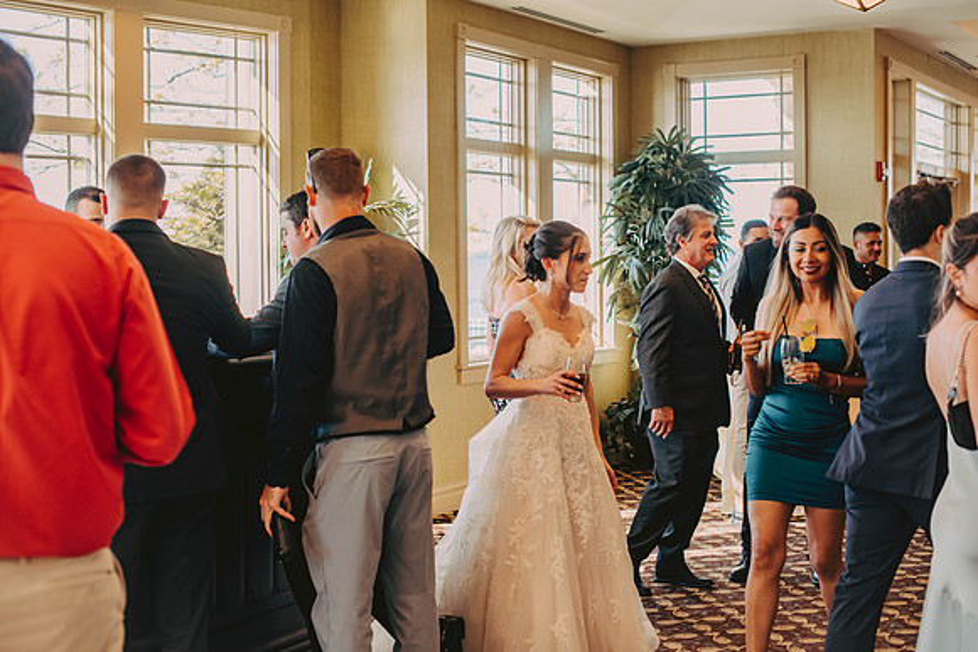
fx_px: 1359
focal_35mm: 50
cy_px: 326
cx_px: 489
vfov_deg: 27.0
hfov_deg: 39.6
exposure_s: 1/320
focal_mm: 50
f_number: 2.8
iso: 320
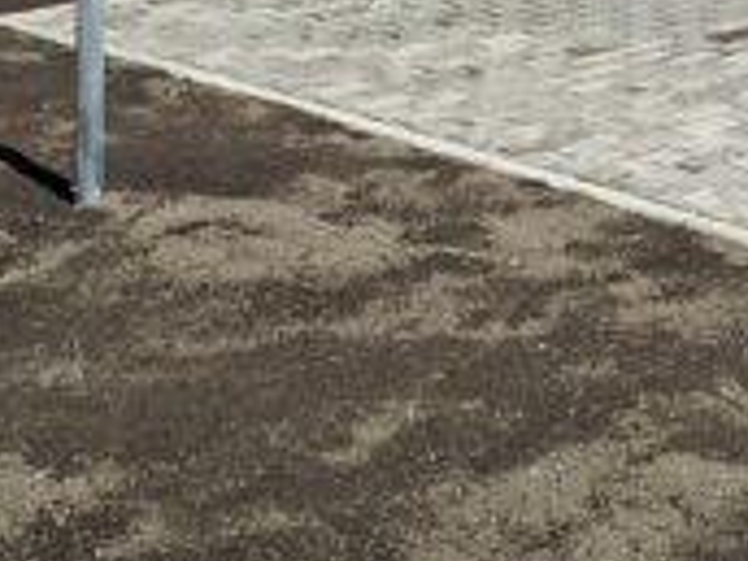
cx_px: 631
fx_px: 2010
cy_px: -326
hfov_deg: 20.8
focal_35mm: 93
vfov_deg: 14.6
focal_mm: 5.54
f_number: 1.8
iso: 50
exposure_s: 1/1712
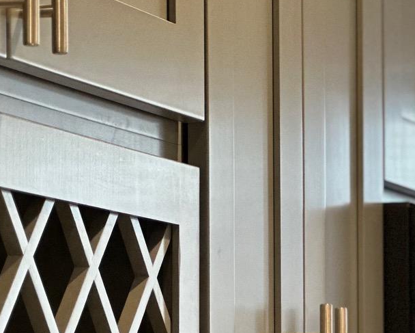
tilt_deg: -0.1
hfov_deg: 7.6
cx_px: 311
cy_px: 483
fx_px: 3109
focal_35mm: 253
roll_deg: +0.2
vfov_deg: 6.1
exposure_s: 1/40
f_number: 2.8
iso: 250
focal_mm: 9
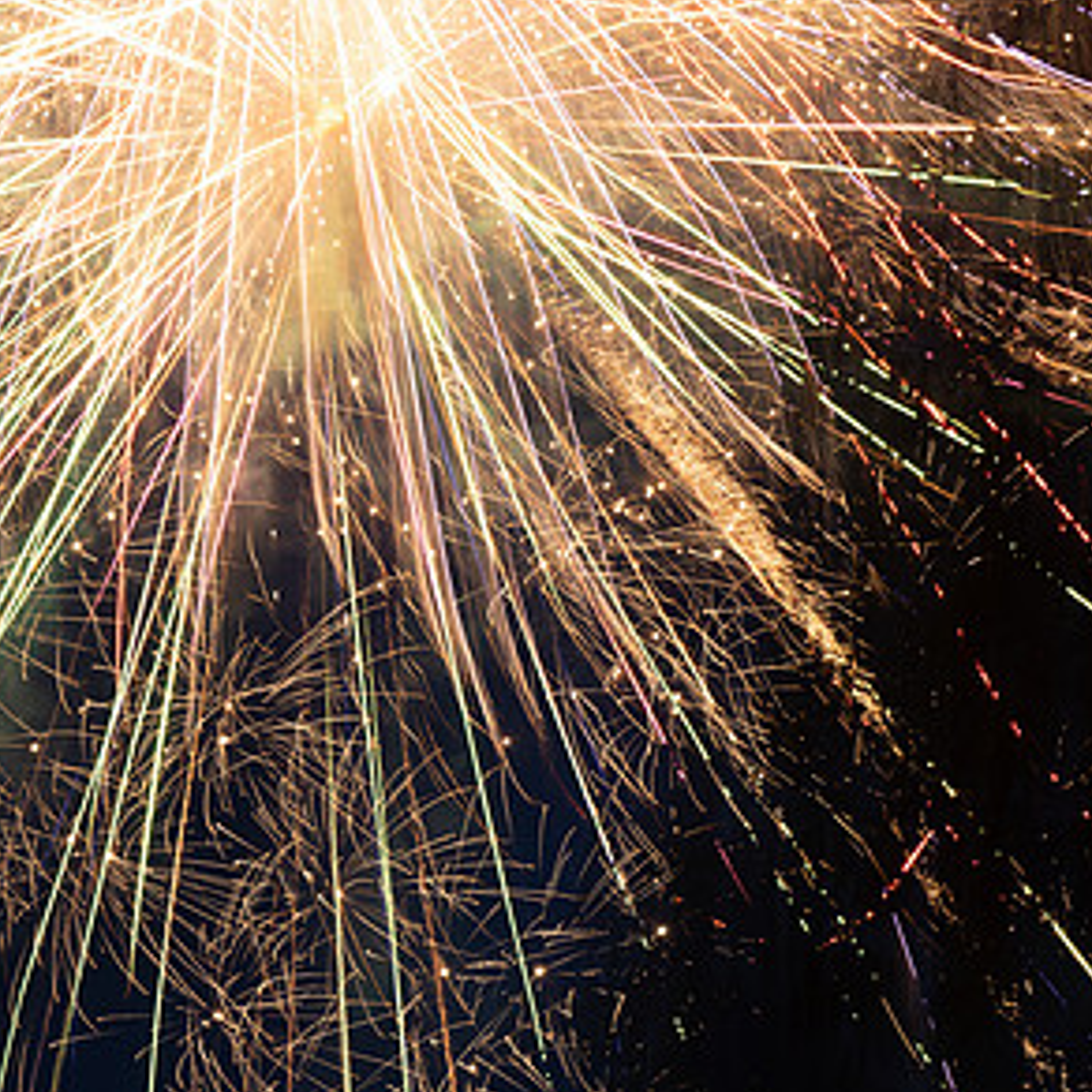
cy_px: 525
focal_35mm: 118
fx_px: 4211
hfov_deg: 14.7
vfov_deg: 14.8
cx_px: 153
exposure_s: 4.3
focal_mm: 70
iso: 200
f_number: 11
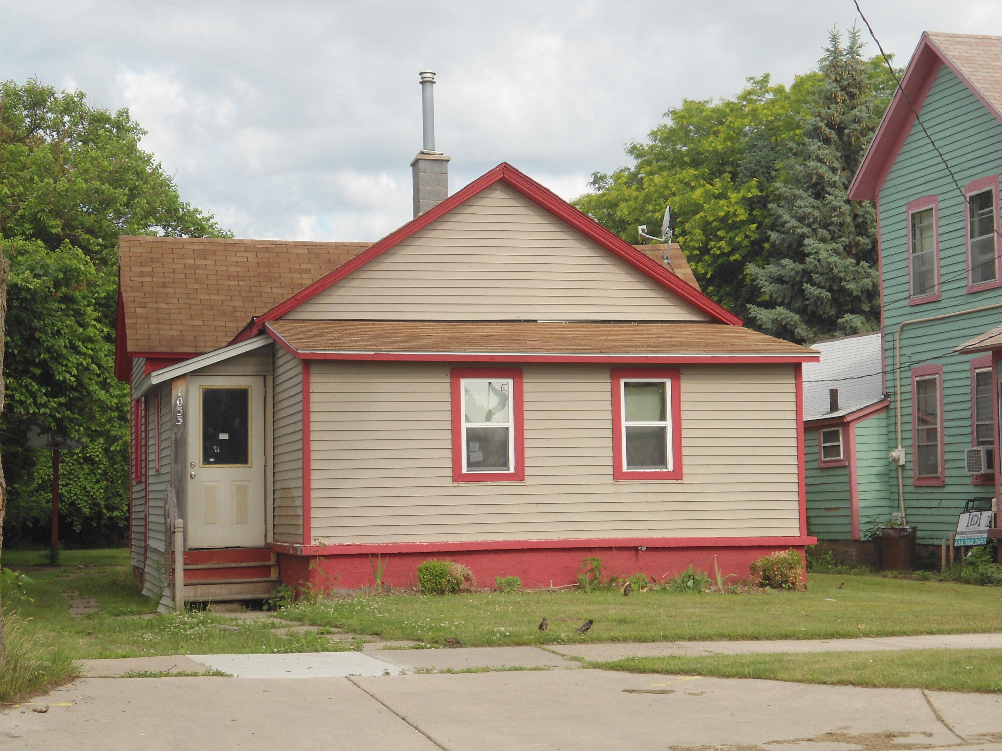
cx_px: 501
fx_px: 1824
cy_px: 376
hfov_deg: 30.7
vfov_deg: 23.3
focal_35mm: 63
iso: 80
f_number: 4.2
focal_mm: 11.2
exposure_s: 1/400
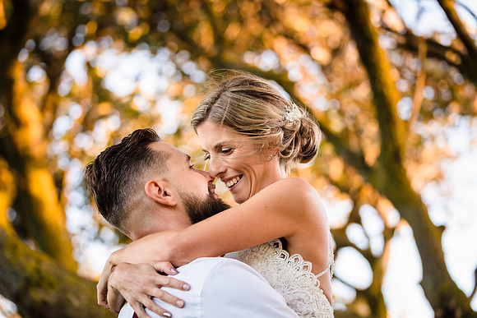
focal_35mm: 94
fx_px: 1240
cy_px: 159
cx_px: 238
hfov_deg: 21.8
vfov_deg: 14.6
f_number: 2.8
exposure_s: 1/80
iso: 400
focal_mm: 90
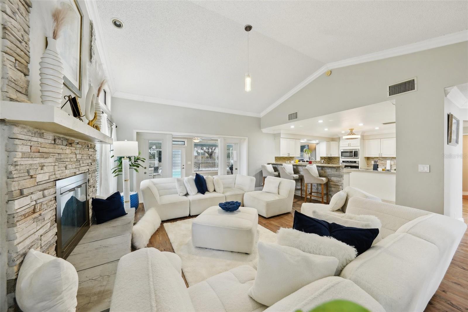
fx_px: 156
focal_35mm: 12
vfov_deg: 90.0
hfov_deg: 112.6
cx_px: 234
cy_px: 156
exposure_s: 1/25
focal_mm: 12
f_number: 8
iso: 800
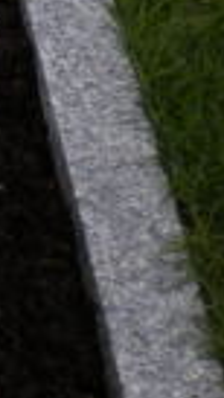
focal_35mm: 142
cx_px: -233
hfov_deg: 8.1
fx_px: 1500
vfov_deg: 14.5
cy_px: -113
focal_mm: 6.3
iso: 163
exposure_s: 1/420
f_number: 3.1
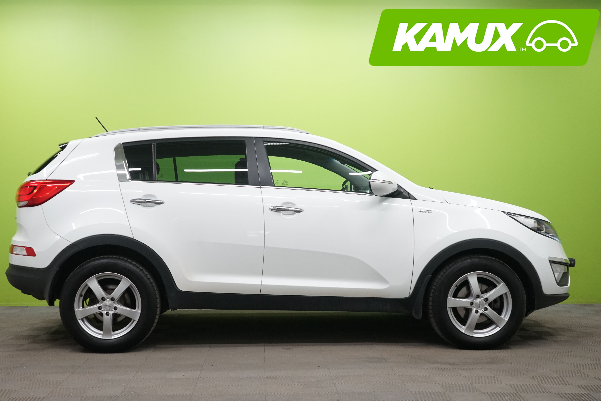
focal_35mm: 43
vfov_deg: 31.2
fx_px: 718
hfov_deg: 45.4
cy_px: 209
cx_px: 285
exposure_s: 1/25
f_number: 8
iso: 2000
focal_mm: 39
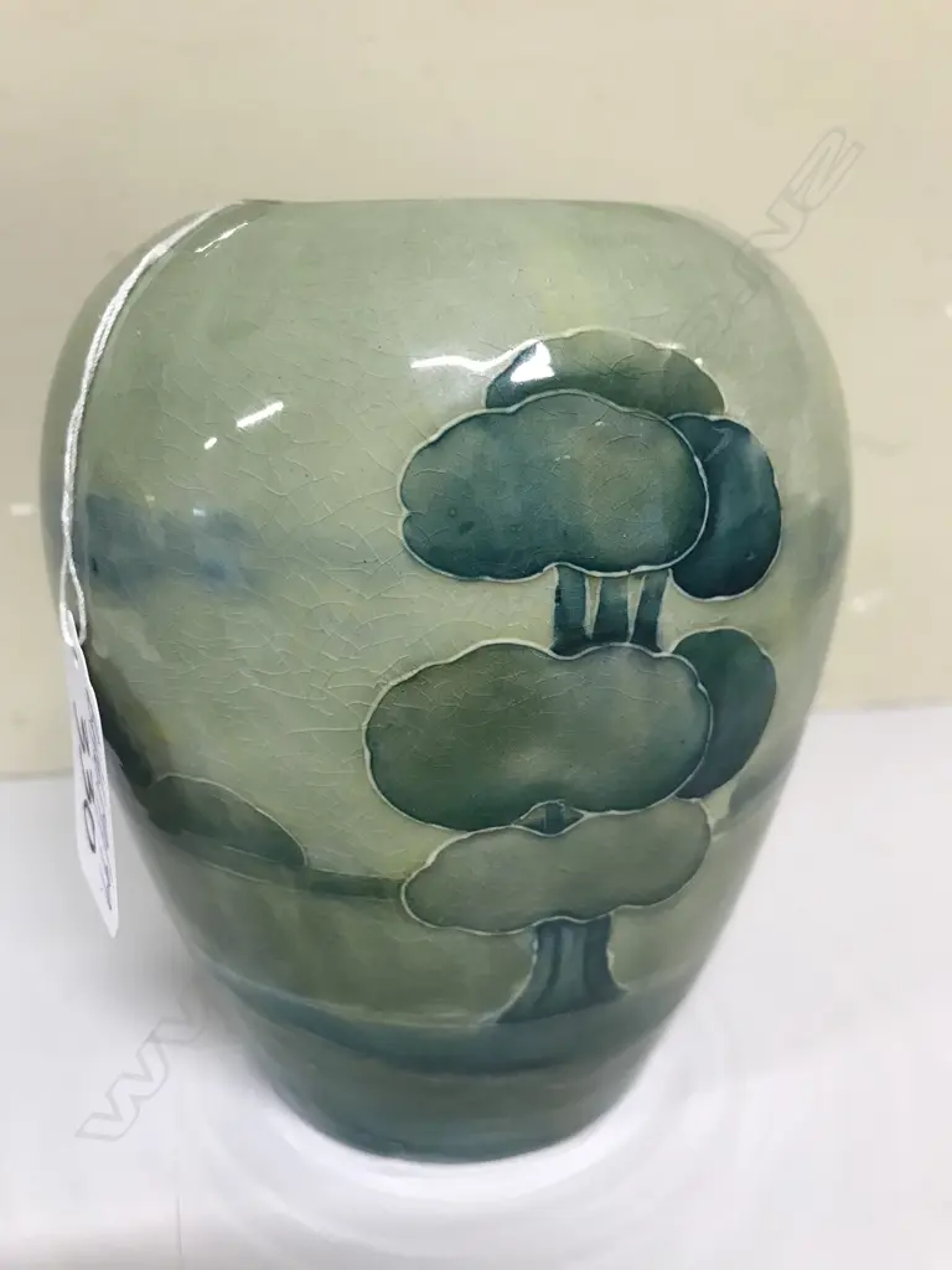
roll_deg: -0.1
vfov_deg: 63.4
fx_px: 1027
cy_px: 635
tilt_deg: -17.9
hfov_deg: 49.7
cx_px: 476
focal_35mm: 28
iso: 40
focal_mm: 3.99
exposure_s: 1/20
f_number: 1.8
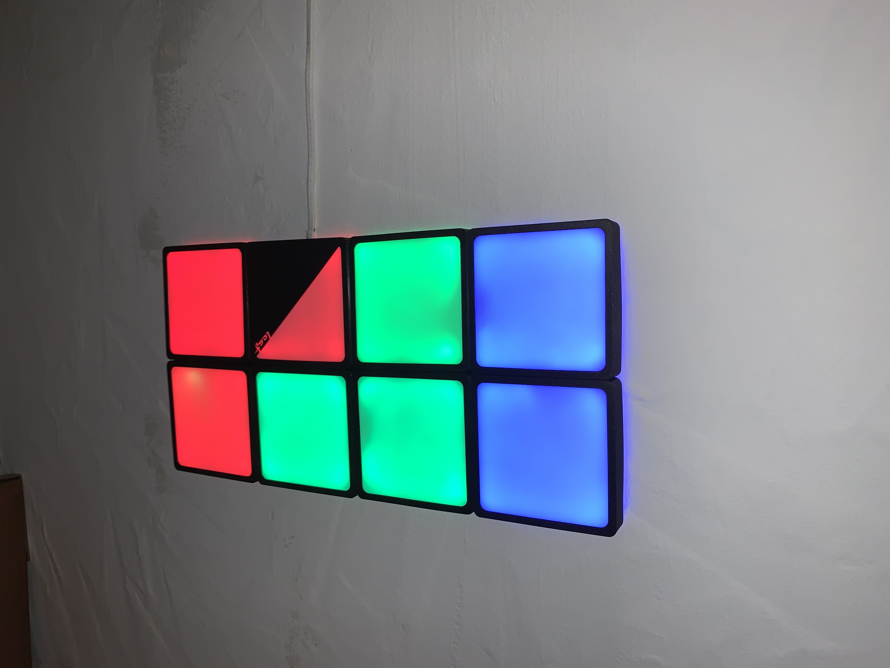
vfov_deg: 53.1
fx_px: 668
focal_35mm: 26
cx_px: 445
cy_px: 334
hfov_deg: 67.3
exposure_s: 1/31
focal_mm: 4.25
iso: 25
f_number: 1.8
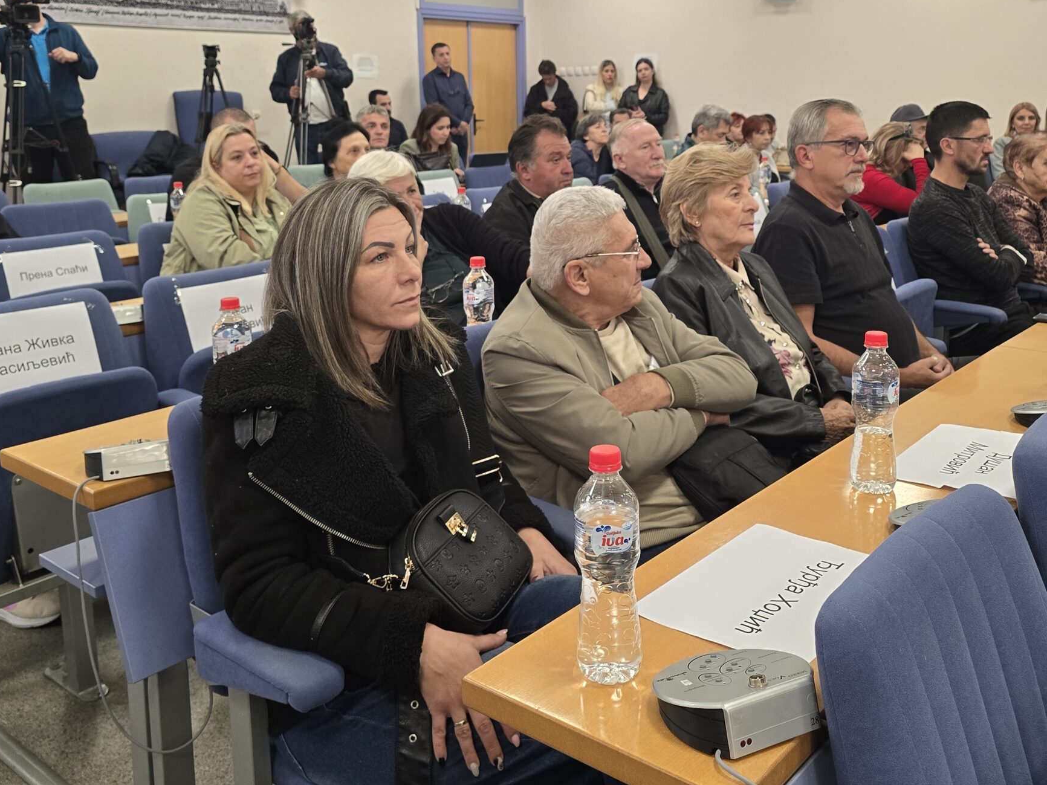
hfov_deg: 53.9
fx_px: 1028
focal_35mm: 34
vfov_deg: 41.3
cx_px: 573
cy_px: 263
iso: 200
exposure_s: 1/100
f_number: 1.7
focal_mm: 6.3
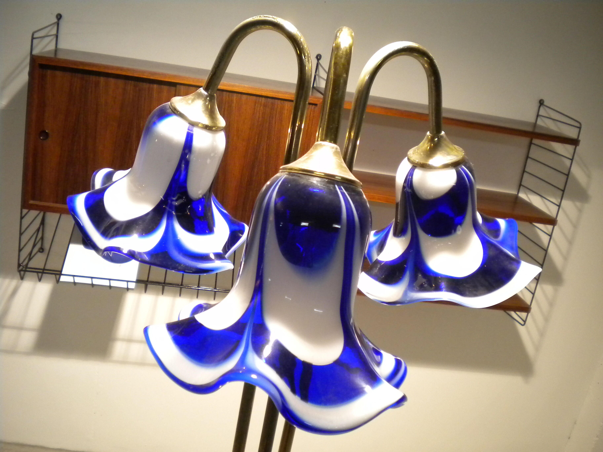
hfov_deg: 52.6
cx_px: 302
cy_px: 226
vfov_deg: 40.7
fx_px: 610
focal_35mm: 35
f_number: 3.1
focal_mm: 6.3
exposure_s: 1/59.3
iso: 400
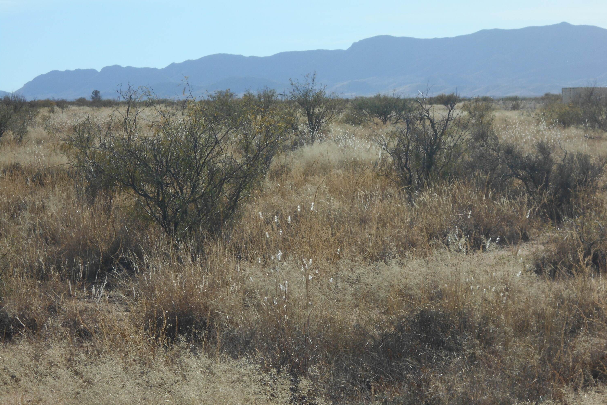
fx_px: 1972
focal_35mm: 117
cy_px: 223
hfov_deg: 17.5
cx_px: 303
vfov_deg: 11.7
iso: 80
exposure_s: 1/500
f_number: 6
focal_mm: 20.1
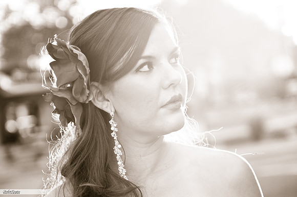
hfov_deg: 28.9
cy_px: 98
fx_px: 577
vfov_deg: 19.4
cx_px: 148
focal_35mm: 70
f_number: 2.8
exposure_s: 1/320
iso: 800
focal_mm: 70
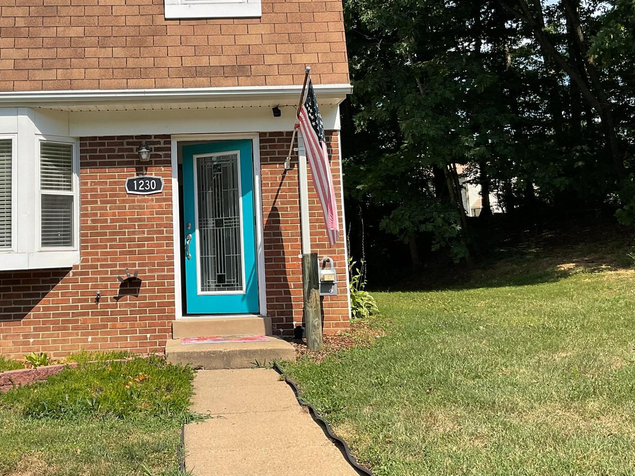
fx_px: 789
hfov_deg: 43.3
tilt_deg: +8.8
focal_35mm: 43
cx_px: 219
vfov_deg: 33.3
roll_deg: +1.1
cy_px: 154
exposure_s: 1/1984
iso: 16
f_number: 1.8
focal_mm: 3
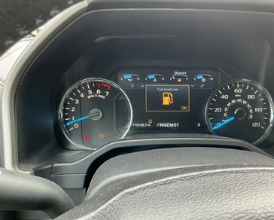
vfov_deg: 48.6
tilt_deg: -21.3
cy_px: 112
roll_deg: +0.2
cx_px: 149
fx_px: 244
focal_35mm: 30
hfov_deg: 58.6
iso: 64
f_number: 1.8
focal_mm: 3
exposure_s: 1/82
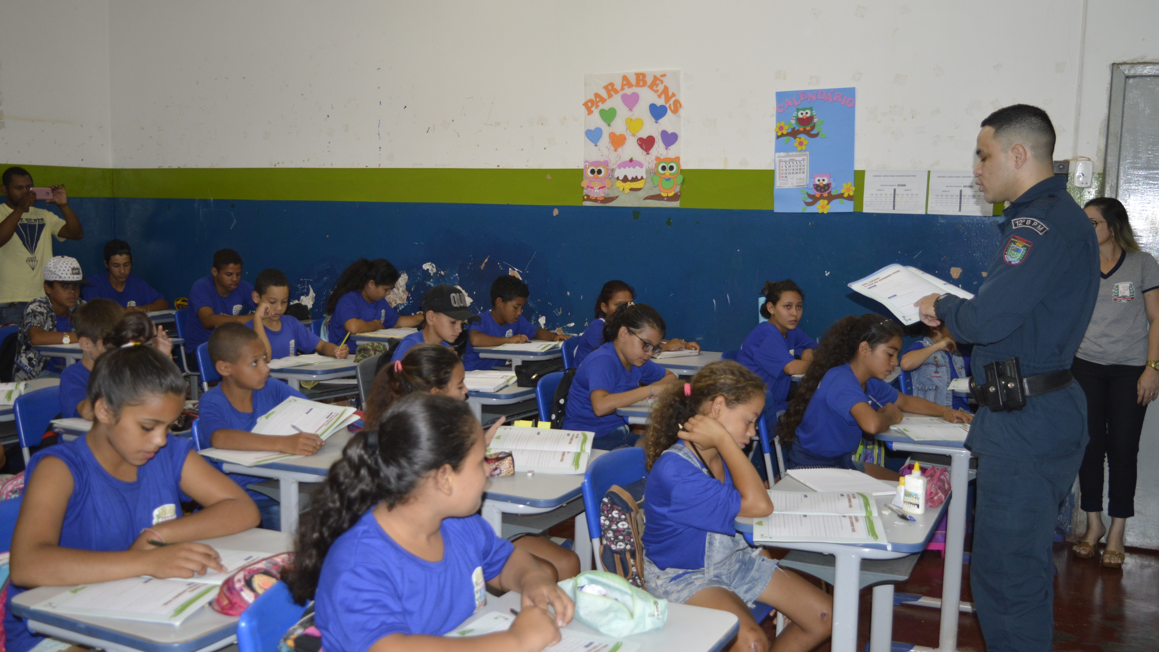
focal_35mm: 37
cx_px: 582
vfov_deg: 32.4
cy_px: 363
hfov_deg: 54.6
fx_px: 1123
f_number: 3.8
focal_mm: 23
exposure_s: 1/60
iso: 560
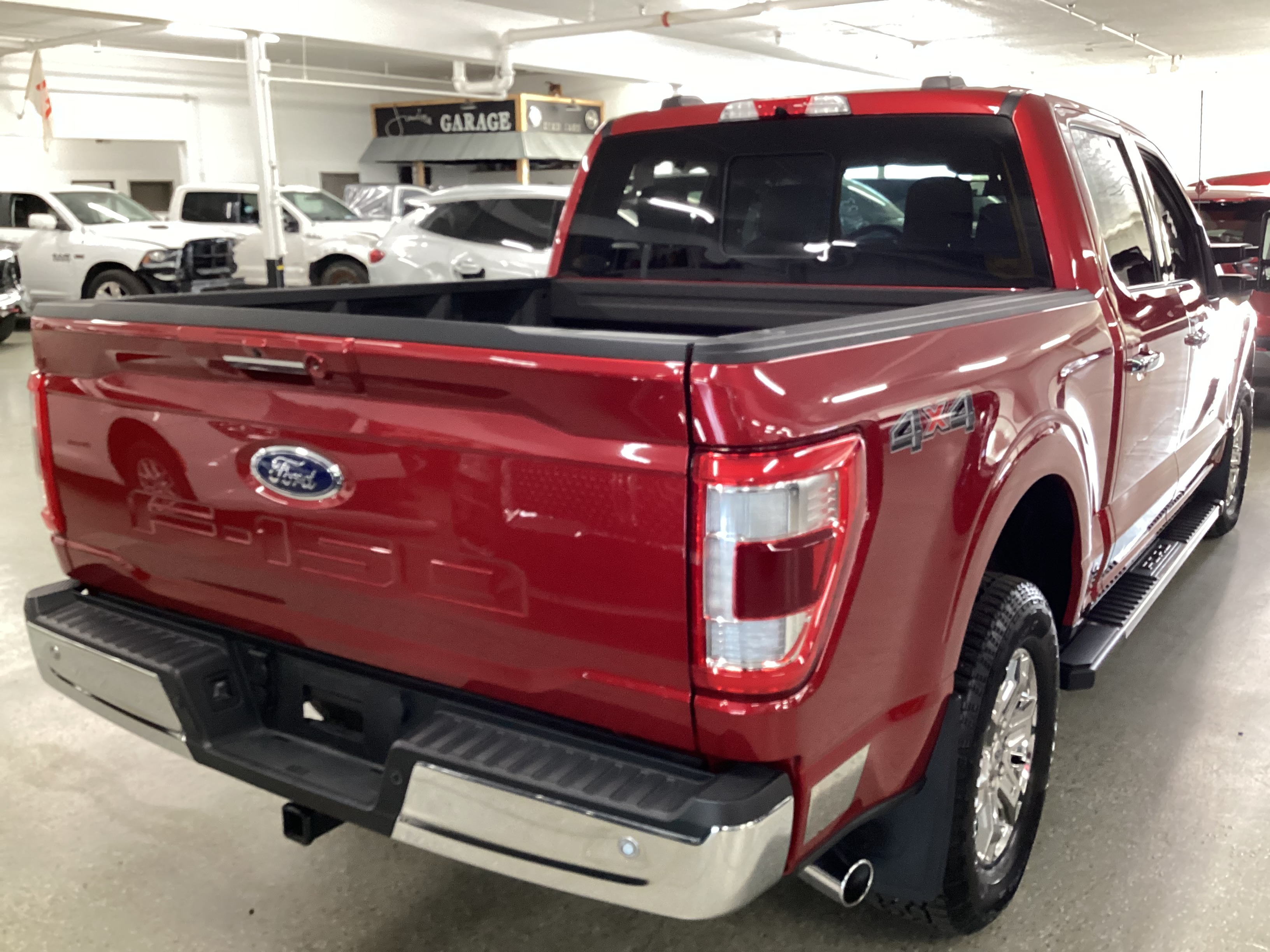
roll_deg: +0.3
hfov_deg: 58.4
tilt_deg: -14.7
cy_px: 476
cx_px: 635
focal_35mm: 31
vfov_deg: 45.4
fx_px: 1137
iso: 250
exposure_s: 1/40
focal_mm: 3.3
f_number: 2.4
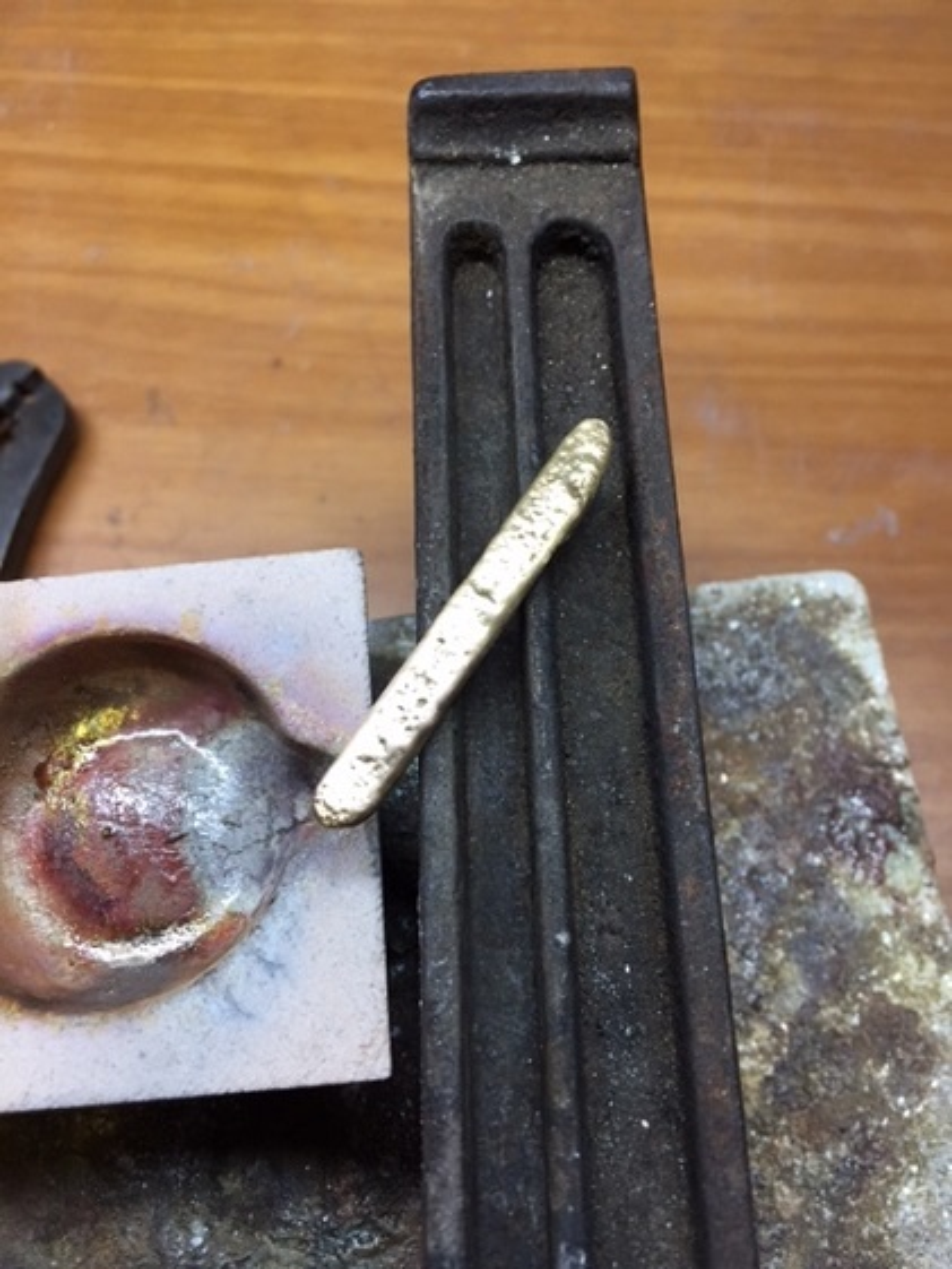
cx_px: 476
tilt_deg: -68.4
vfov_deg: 61.6
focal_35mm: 29
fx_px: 1063
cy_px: 634
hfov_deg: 48.2
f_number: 2.2
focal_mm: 4.15
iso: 40
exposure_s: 1/100
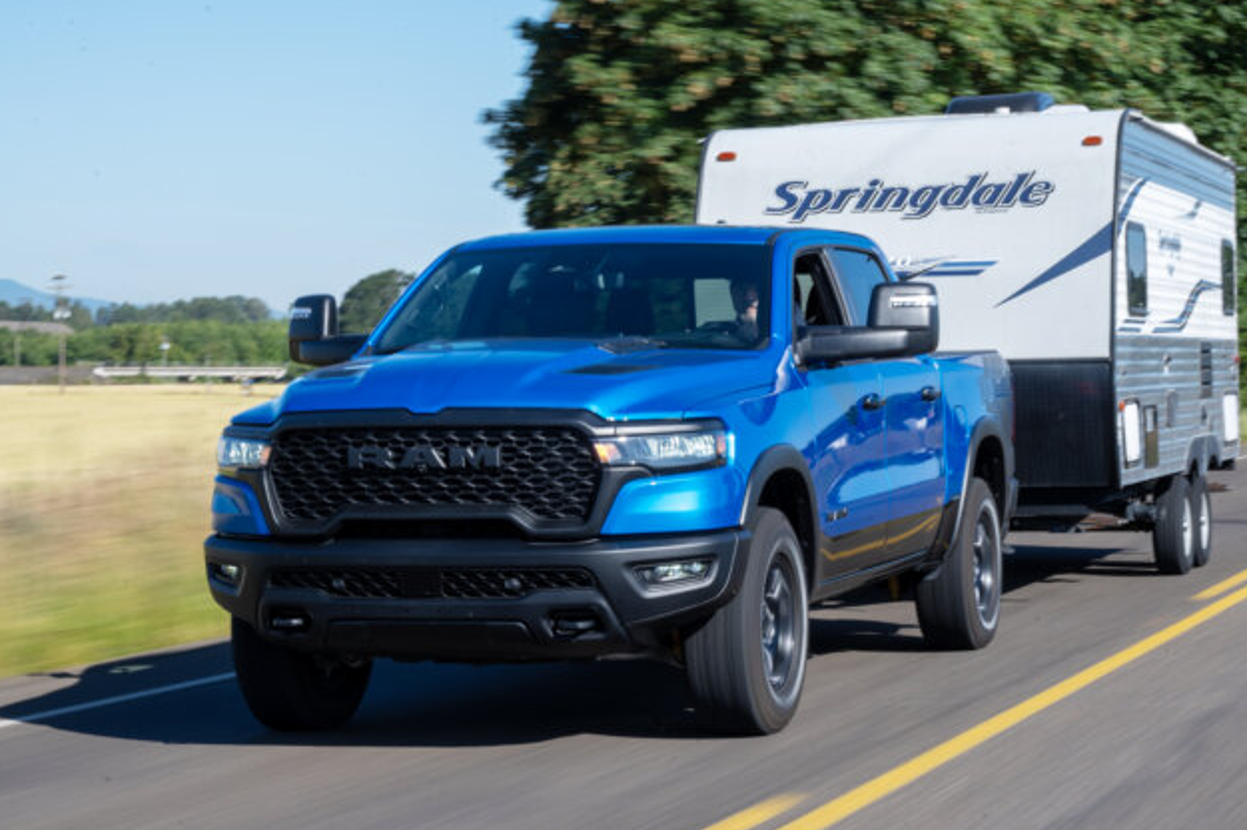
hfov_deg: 23.6
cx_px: 728
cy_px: 420
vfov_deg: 15.9
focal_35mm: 86
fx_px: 2977
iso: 100
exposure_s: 1/30
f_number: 22
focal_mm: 70
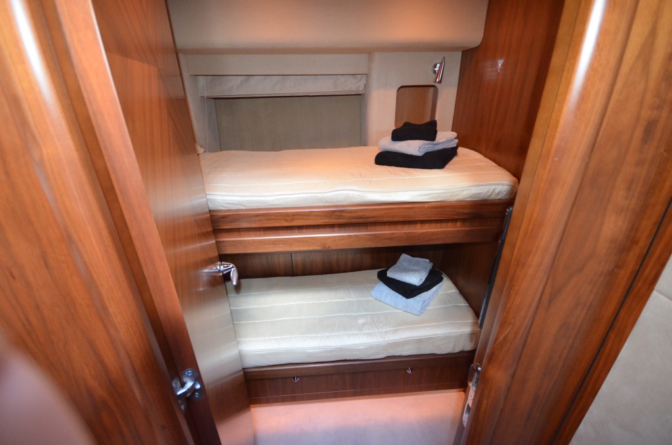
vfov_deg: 77.1
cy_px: 222
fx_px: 279
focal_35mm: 15
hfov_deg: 100.5
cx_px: 336
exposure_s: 1/60
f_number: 4
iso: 3200
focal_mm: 10
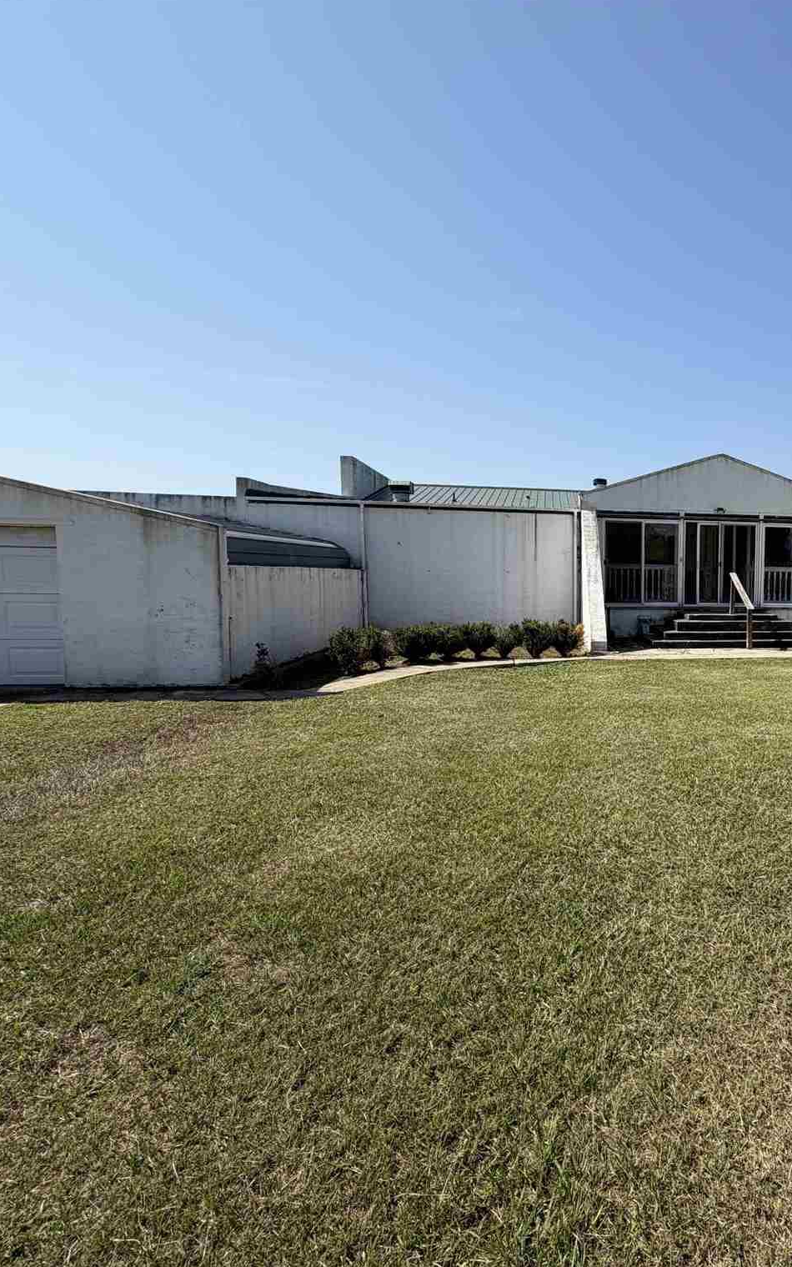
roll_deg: -1.5
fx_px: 691
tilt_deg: -5.3
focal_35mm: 20
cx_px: 690
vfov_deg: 85.1
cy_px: 634
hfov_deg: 53.4
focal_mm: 2.22
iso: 20
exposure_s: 1/955
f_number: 2.2
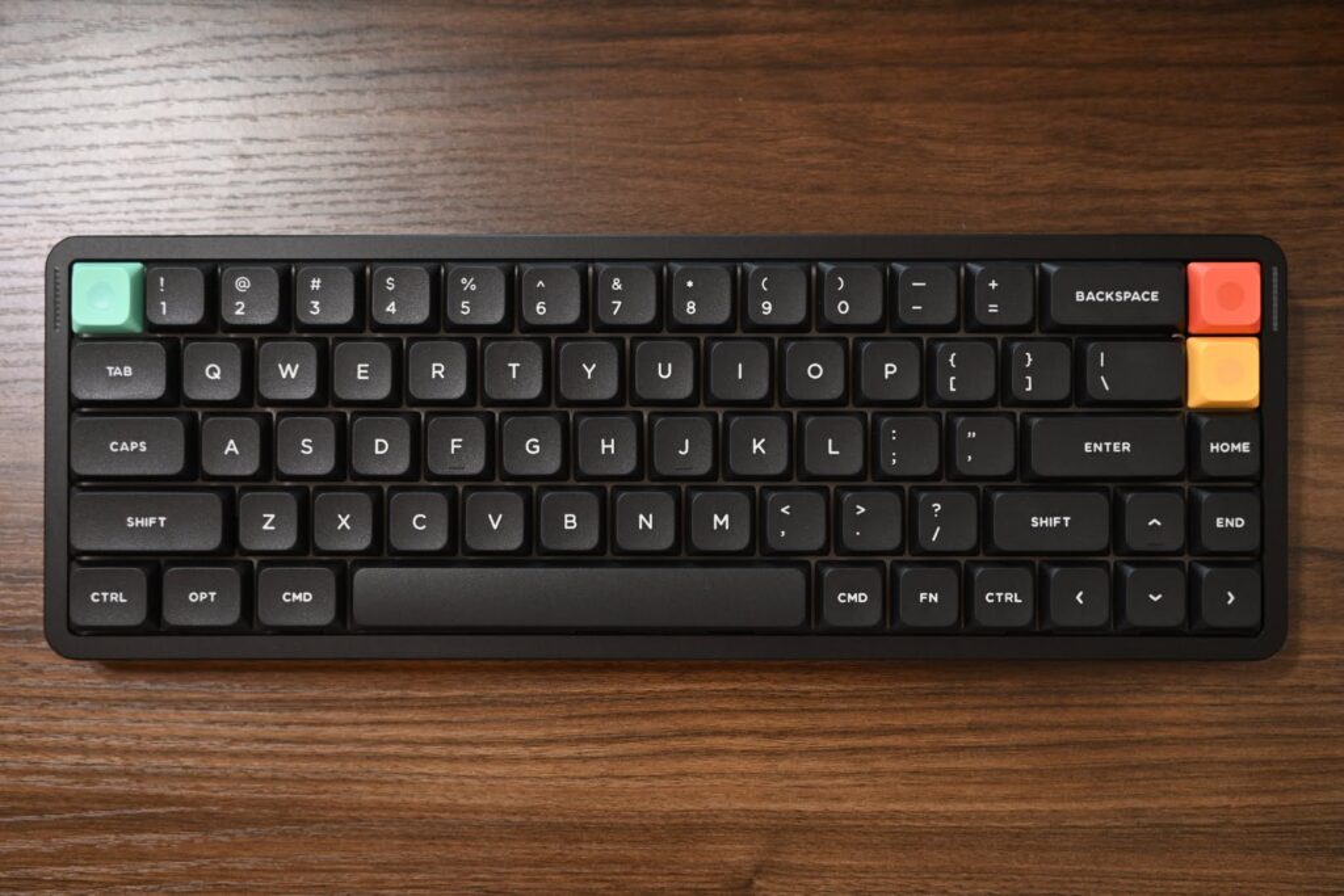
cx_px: 672
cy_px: 448
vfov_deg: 36.9
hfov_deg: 53.1
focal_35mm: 36
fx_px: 1344
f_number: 2.5
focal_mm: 24
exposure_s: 1/60
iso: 640
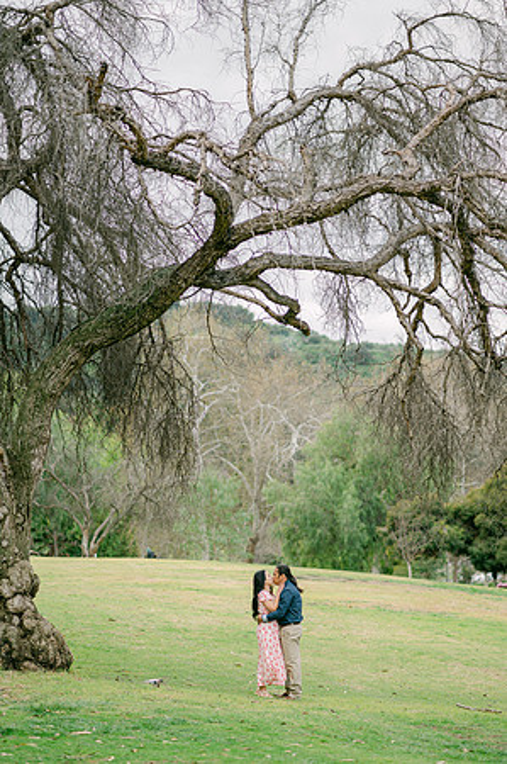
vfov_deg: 23.9
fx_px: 1800
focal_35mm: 85
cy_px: 382
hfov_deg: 16.0
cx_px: 254
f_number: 2.2
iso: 100
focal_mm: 85
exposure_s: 1/800
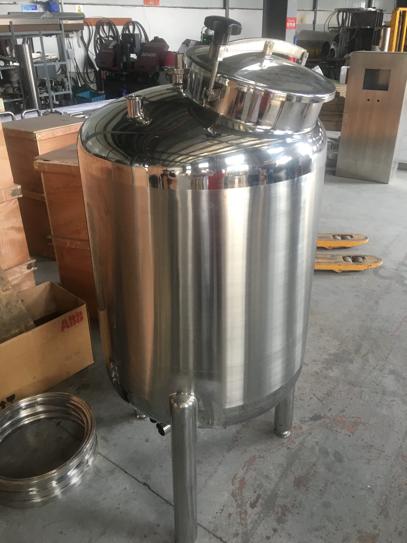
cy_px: 272
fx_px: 455
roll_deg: -1.0
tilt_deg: -26.5
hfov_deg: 48.2
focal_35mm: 29
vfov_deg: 61.7
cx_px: 204
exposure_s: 1/33
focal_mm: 4.15
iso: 50
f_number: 2.2
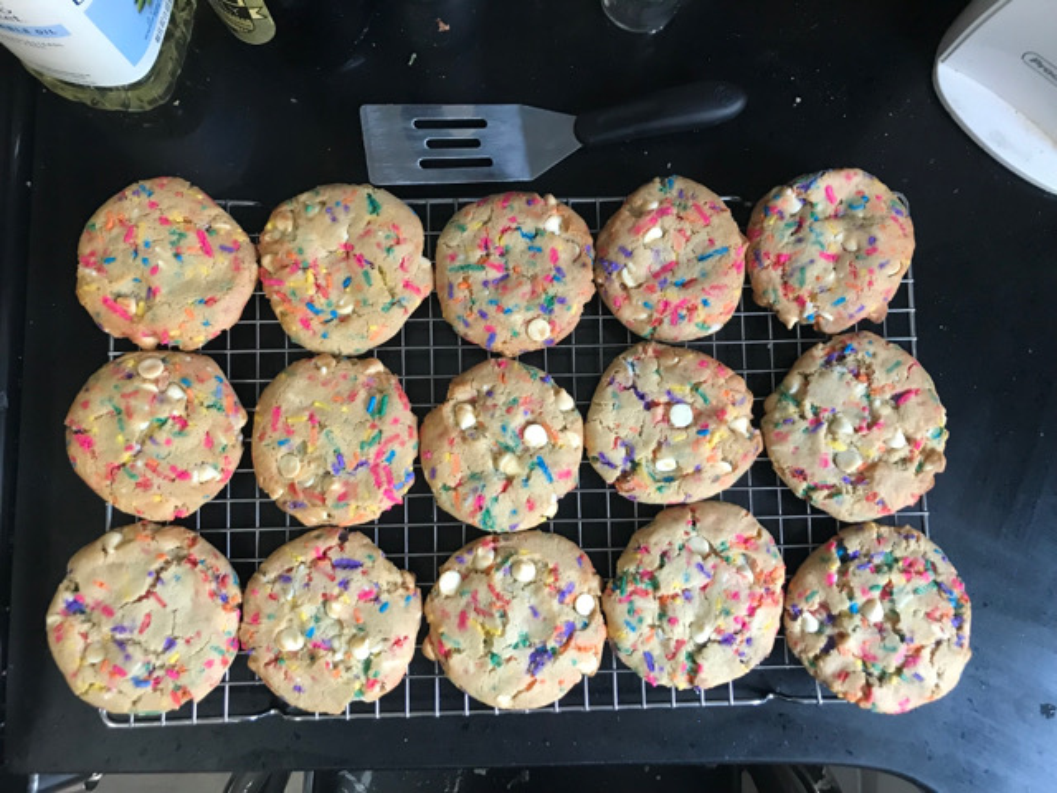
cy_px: 396
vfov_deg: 49.7
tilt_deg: -85.2
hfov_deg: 63.4
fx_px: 855
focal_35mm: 28
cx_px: 528
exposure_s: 1/15
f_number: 1.8
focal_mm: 3.99
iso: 64
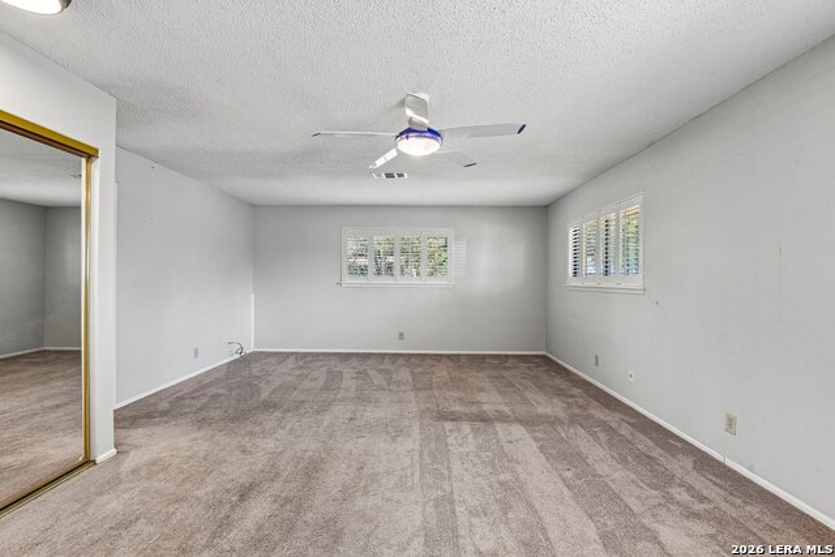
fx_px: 371
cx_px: 418
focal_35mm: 16
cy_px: 278
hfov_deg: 96.7
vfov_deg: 73.8
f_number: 8
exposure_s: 1/15
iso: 720
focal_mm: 16
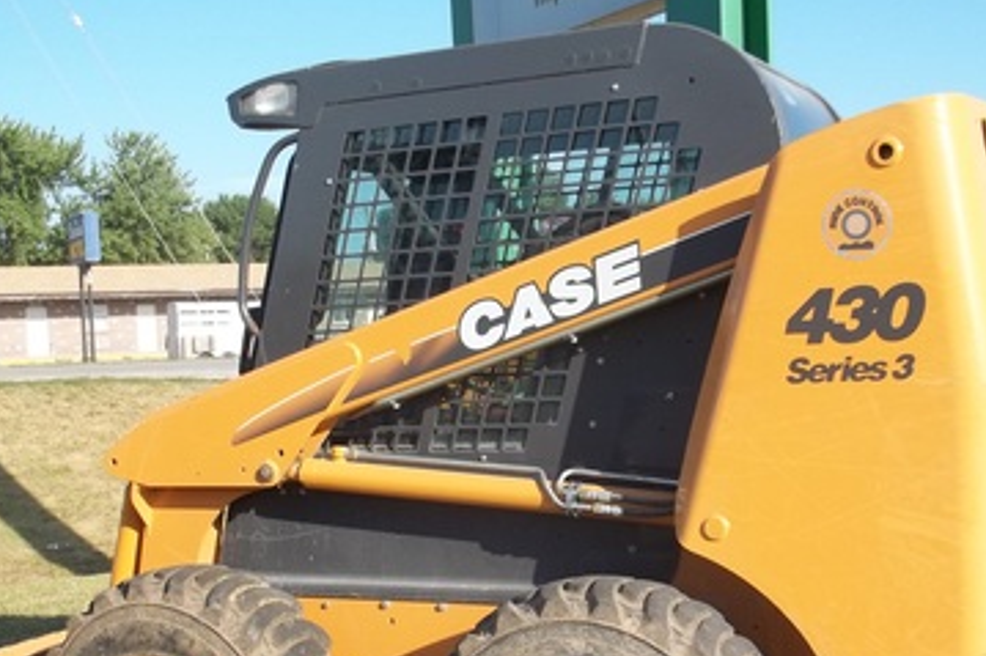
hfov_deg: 38.1
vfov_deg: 25.8
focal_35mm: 52
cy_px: 464
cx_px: 558
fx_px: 1424
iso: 64
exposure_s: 1/500
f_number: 3.3
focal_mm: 5.9
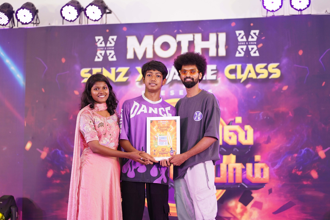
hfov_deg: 23.9
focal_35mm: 85
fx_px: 779
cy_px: 110
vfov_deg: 16.1
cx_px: 165
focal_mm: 85
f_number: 1.8
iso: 1000
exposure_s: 1/400
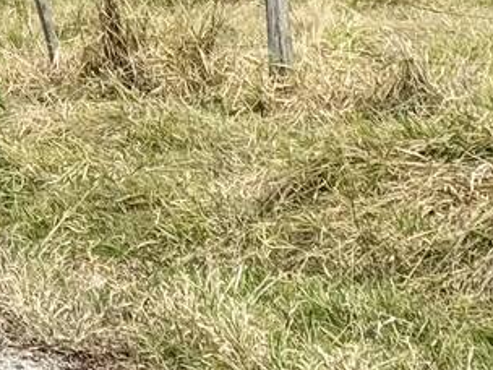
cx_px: -251
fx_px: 3233
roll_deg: -2.6
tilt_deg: -7.3
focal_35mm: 227
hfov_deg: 8.5
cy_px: -441
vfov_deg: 6.3
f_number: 1.78
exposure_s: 1/4975
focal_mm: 6.76
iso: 64
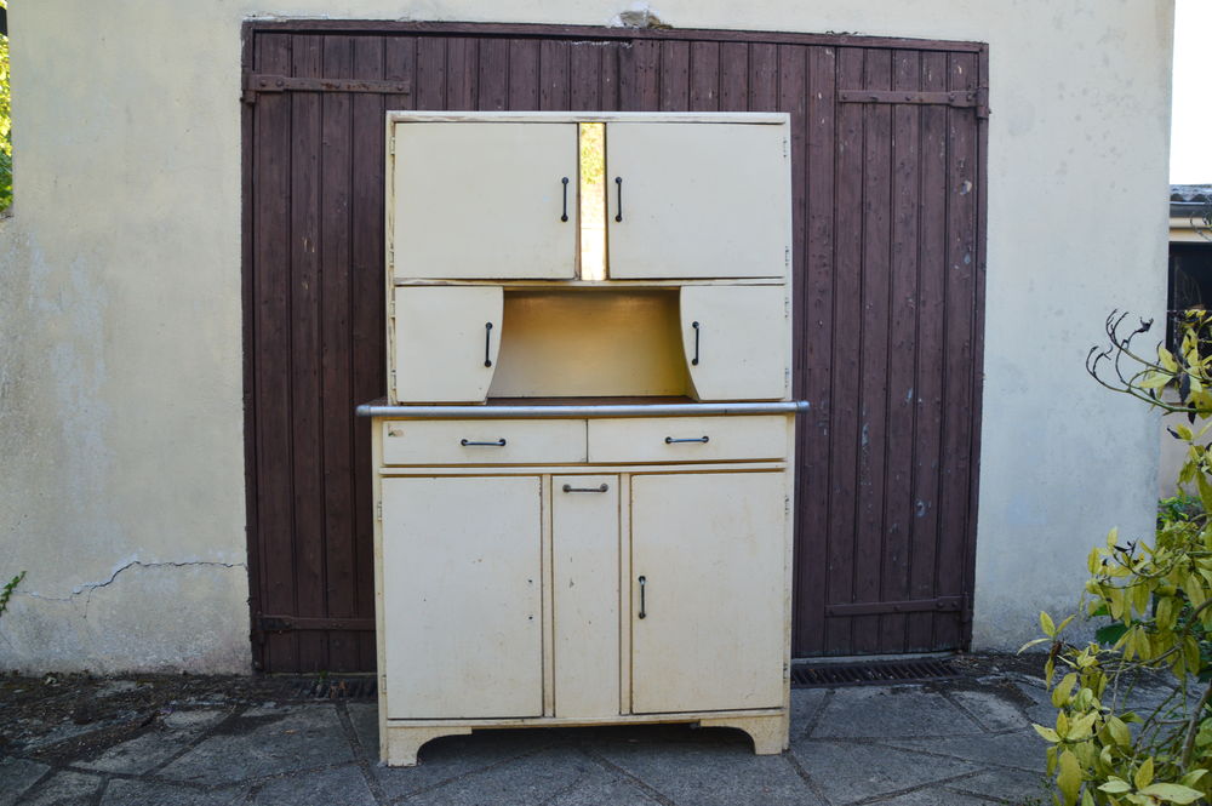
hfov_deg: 67.4
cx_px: 606
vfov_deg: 47.9
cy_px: 403
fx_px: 908
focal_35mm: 27
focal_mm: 18
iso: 400
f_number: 8
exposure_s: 1/60
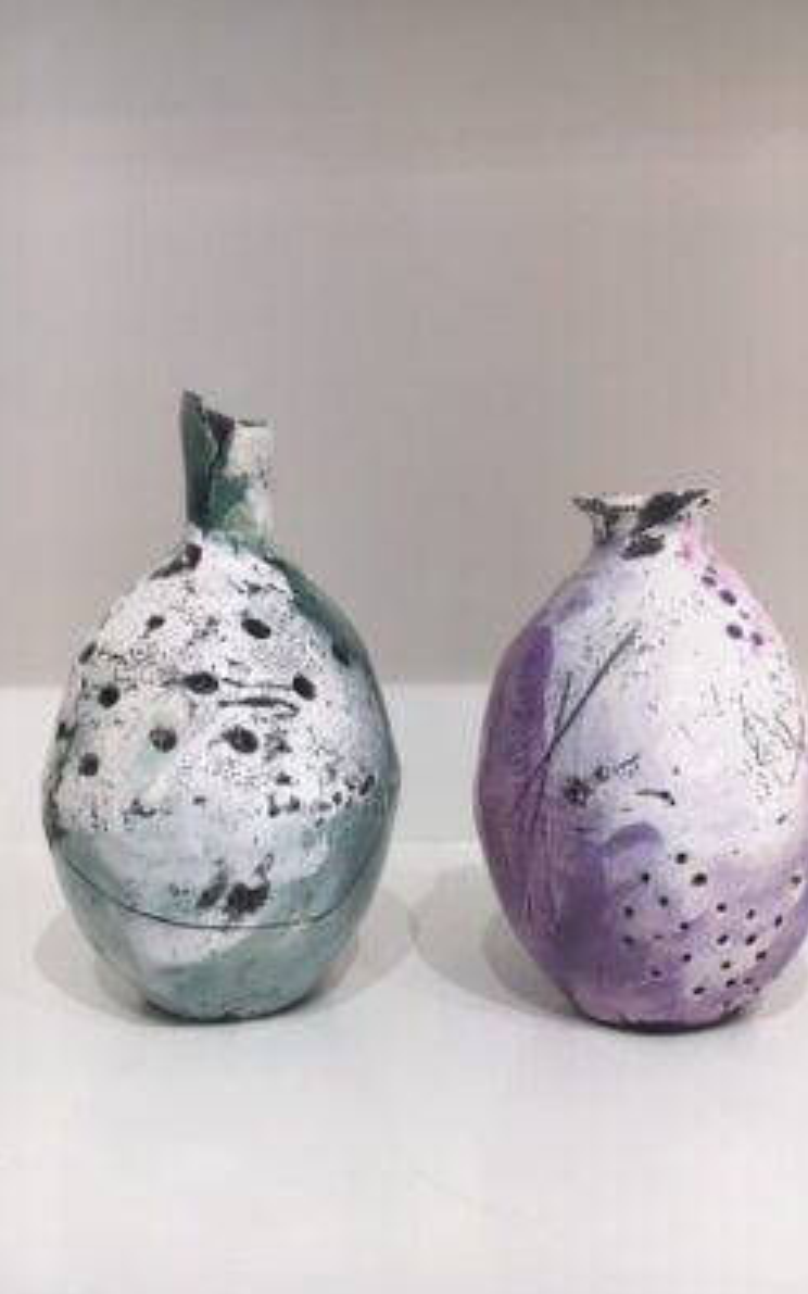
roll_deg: +2.0
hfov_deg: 40.6
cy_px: 649
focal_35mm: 31
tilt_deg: -3.9
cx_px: 427
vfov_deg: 61.2
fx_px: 1093
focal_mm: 4.15
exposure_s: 1/33
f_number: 2.2
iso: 32
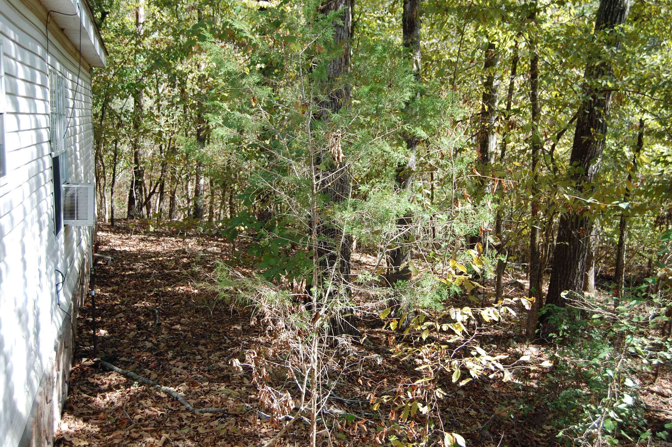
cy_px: 224
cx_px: 336
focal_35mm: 46
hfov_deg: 42.4
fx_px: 867
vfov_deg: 28.9
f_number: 5.6
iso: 220
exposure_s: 1/125
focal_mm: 31
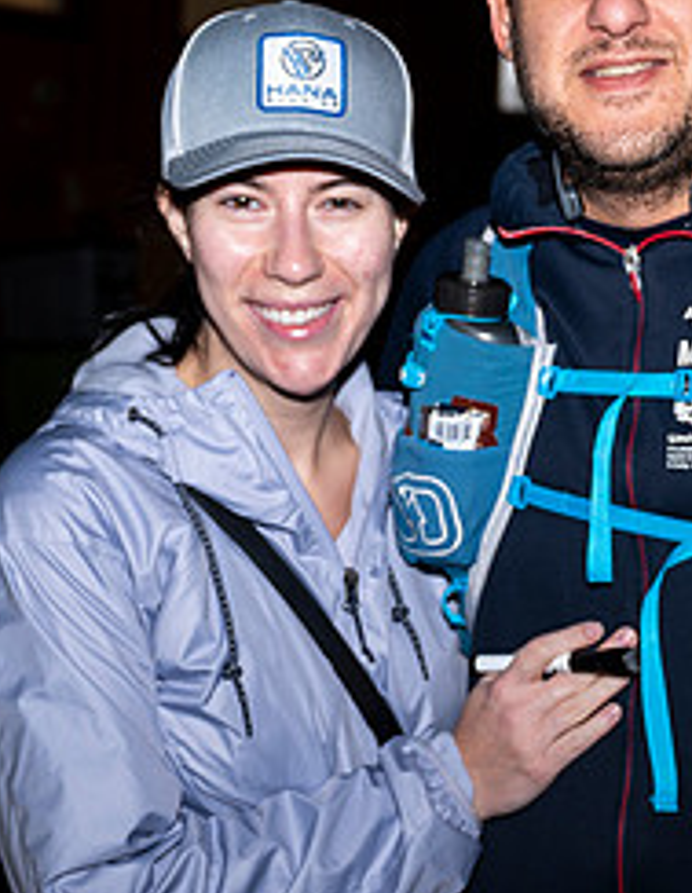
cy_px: 428
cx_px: 530
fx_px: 2821
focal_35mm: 108
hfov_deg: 13.9
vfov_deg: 18.0
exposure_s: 1/200
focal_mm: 41
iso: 200
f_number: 4
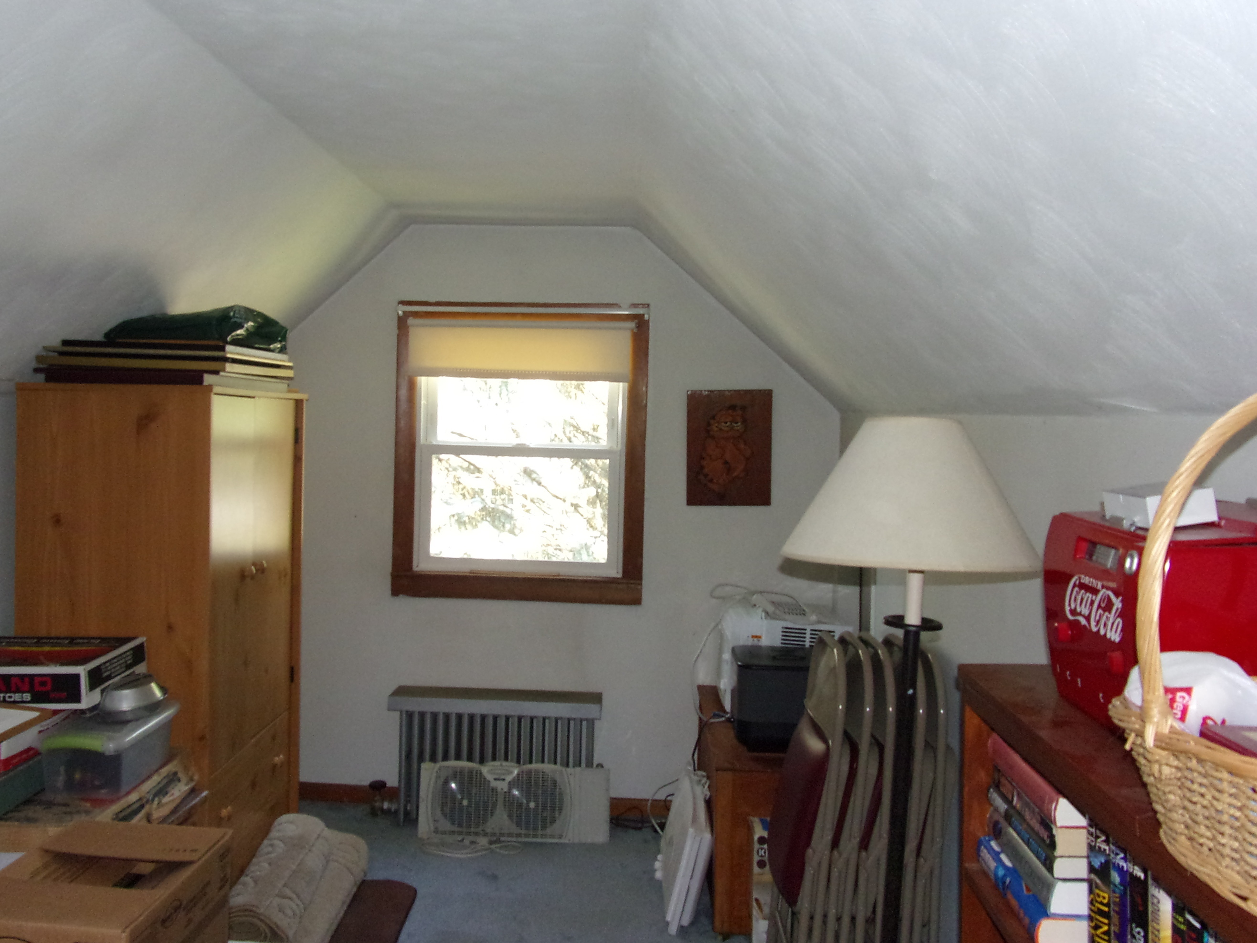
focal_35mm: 28
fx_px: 1017
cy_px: 439
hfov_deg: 63.2
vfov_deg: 49.7
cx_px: 542
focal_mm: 4.3
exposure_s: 1/34
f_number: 3.3
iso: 200
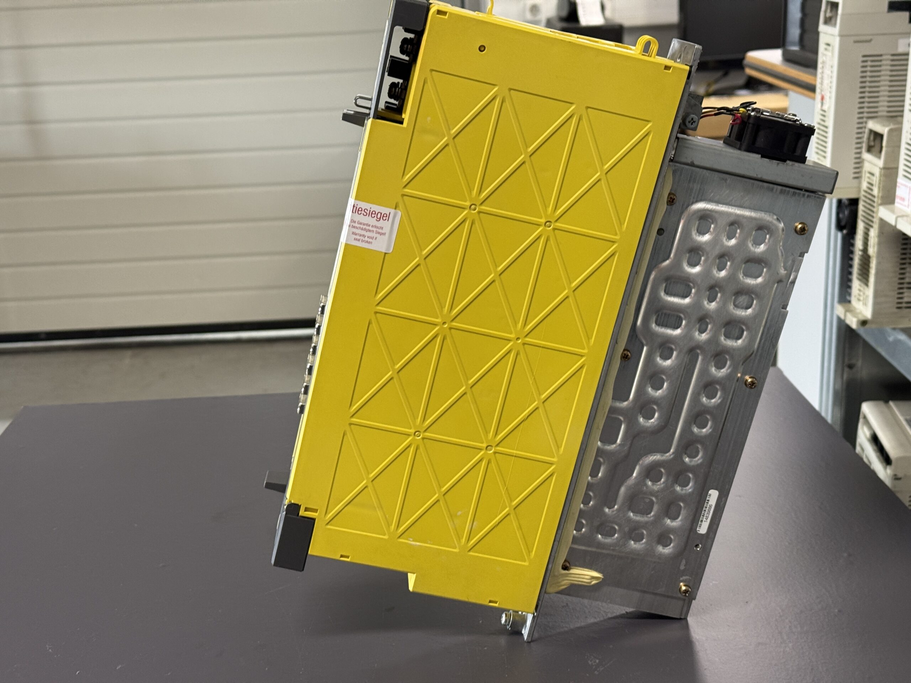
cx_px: 456
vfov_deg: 30.3
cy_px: 342
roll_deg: +2.8
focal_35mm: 48
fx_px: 1263
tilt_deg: -16.8
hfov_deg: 39.7
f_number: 1.78
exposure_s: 1/50
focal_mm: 6.76
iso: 160
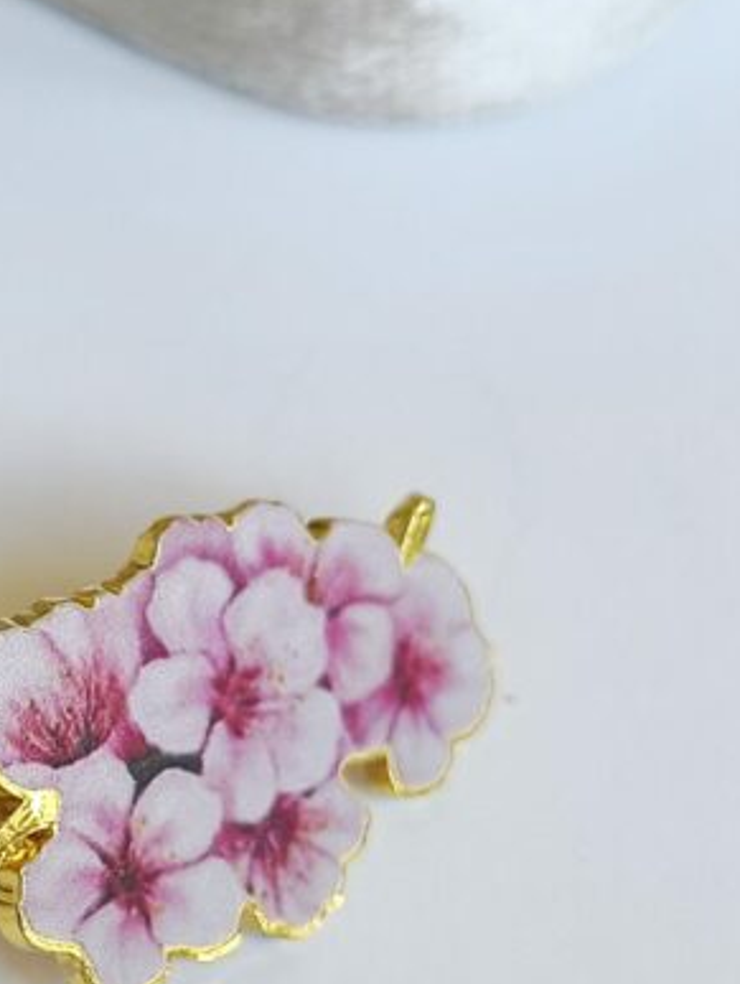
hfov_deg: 15.3
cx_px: 13
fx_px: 2703
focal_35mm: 95
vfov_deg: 20.6
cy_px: 659
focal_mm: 6.18
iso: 320
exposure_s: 1/100
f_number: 1.65
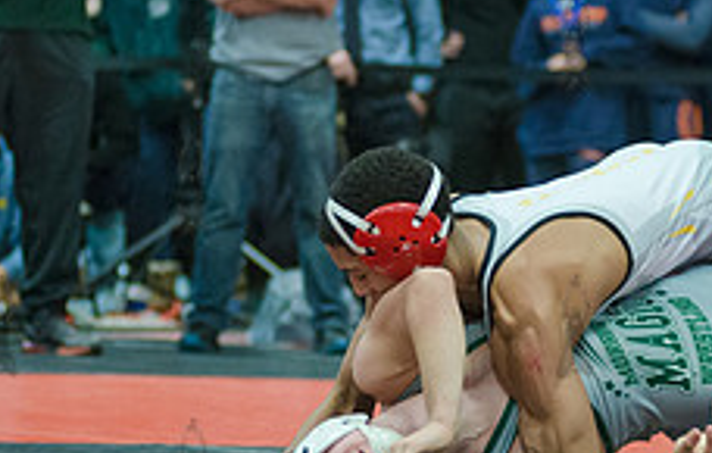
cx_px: 526
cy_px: 368
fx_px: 4329
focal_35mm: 222
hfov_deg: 9.4
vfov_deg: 6.0
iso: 4000
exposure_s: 1/320
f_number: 2.8
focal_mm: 80
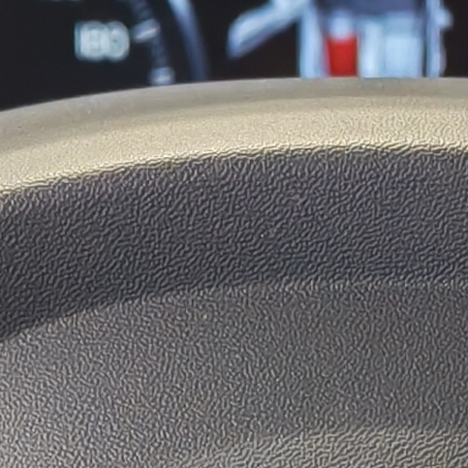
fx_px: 3442
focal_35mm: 225
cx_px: 420
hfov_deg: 7.8
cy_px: 735
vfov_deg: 7.6
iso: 800
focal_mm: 6.12
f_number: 1.9
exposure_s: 1/50
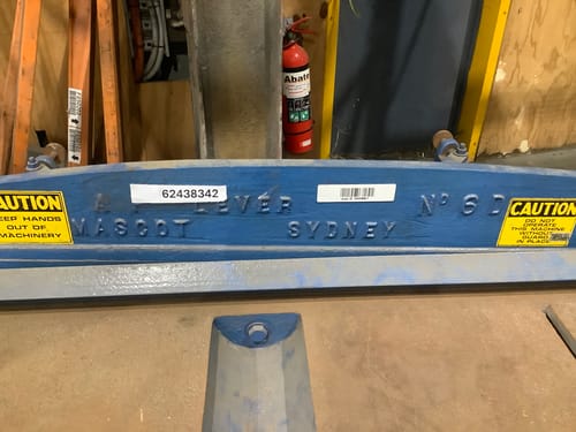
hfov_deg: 58.4
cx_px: 288
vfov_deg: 45.4
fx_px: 516
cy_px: 216
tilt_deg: -30.4
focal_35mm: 31
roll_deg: +1.9
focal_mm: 3.3
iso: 400
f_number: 2.4
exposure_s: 1/25
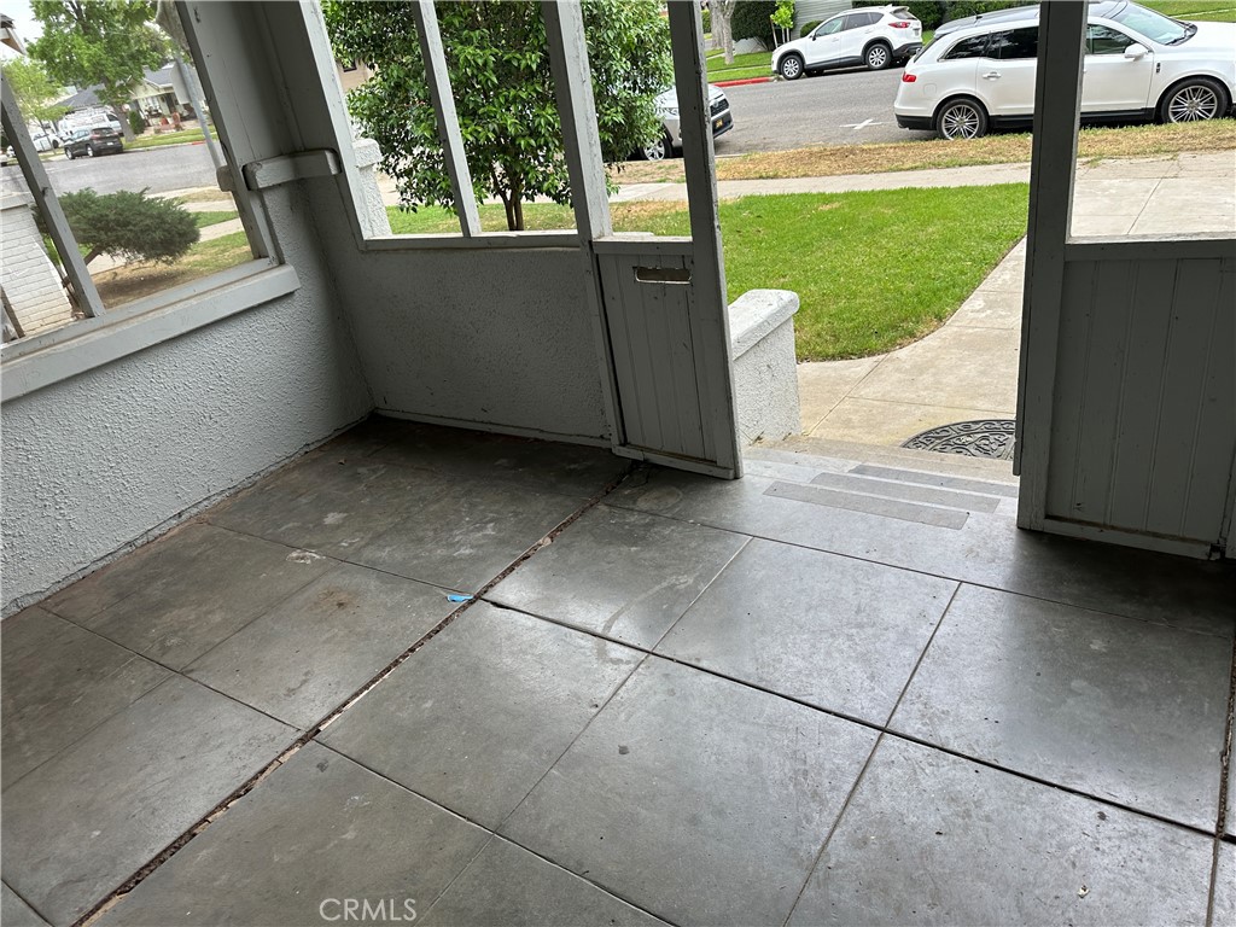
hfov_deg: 71.6
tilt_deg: -23.6
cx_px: 618
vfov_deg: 56.8
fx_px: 857
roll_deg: +9.2
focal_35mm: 24
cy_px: 464
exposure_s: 1/309
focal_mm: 6.86
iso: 80
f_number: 1.78
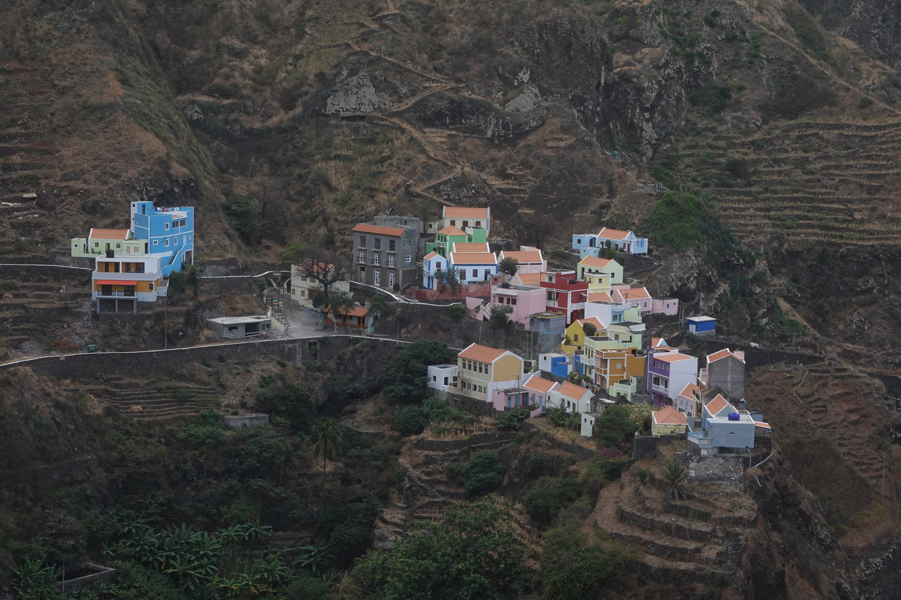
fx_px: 2027
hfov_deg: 25.1
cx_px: 450
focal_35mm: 81
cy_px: 300
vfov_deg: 16.9
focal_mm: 29.67
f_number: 10
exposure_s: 1/80
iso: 125
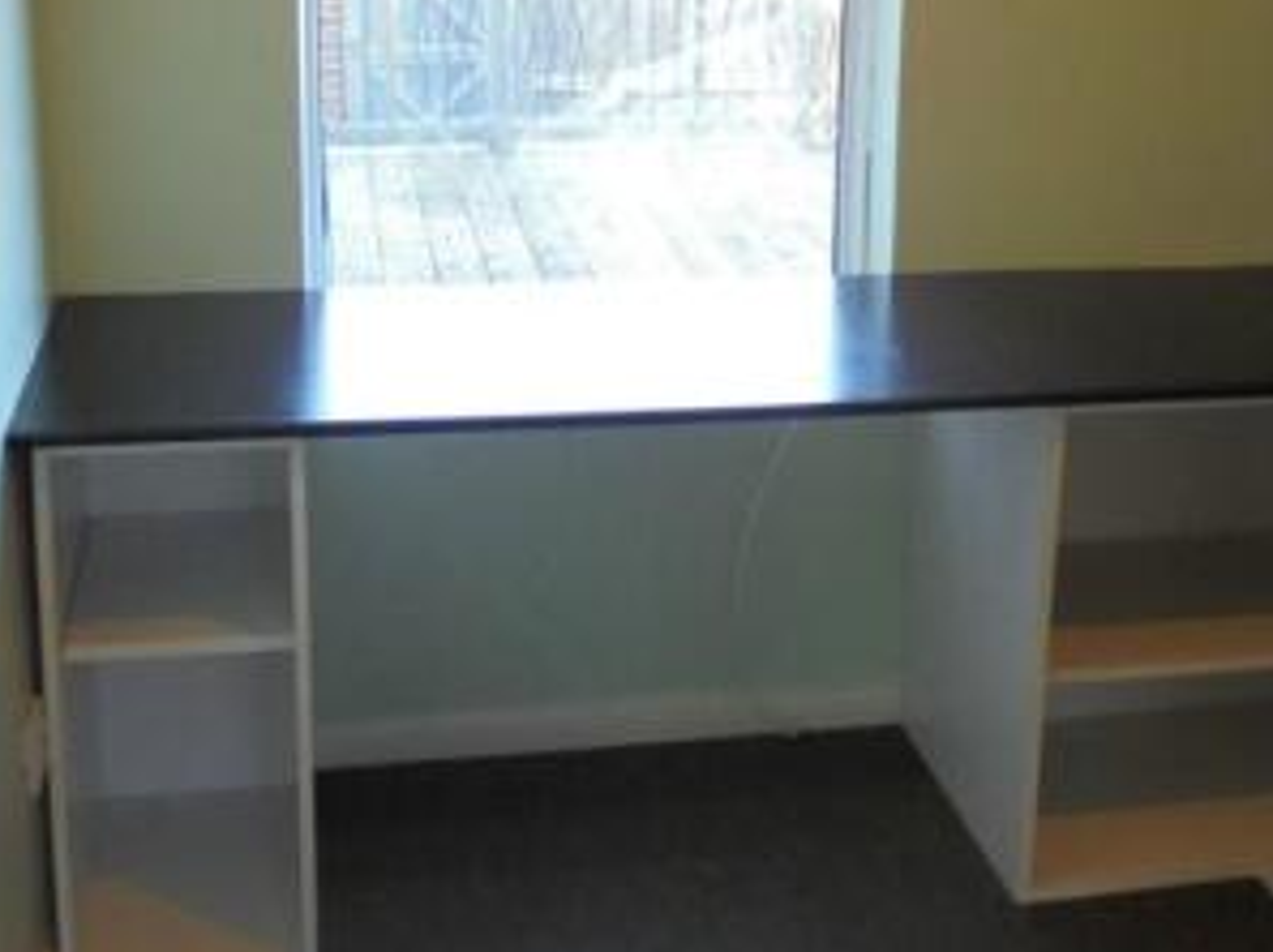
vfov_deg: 25.4
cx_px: 881
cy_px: 281
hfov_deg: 33.4
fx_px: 2094
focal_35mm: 57
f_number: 3.7
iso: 250
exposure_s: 1/30
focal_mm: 5.3
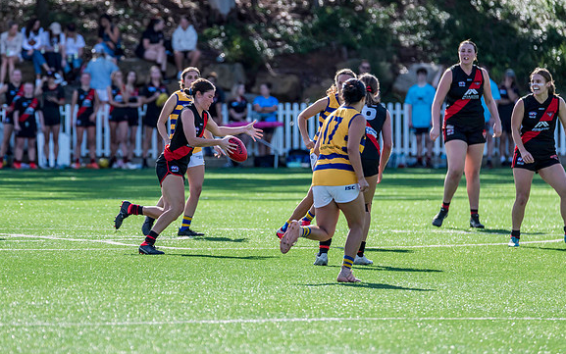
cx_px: 256
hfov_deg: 4.3
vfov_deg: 2.7
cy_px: 182
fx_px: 7514
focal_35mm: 487
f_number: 8
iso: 800
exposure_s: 1/1600
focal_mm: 420
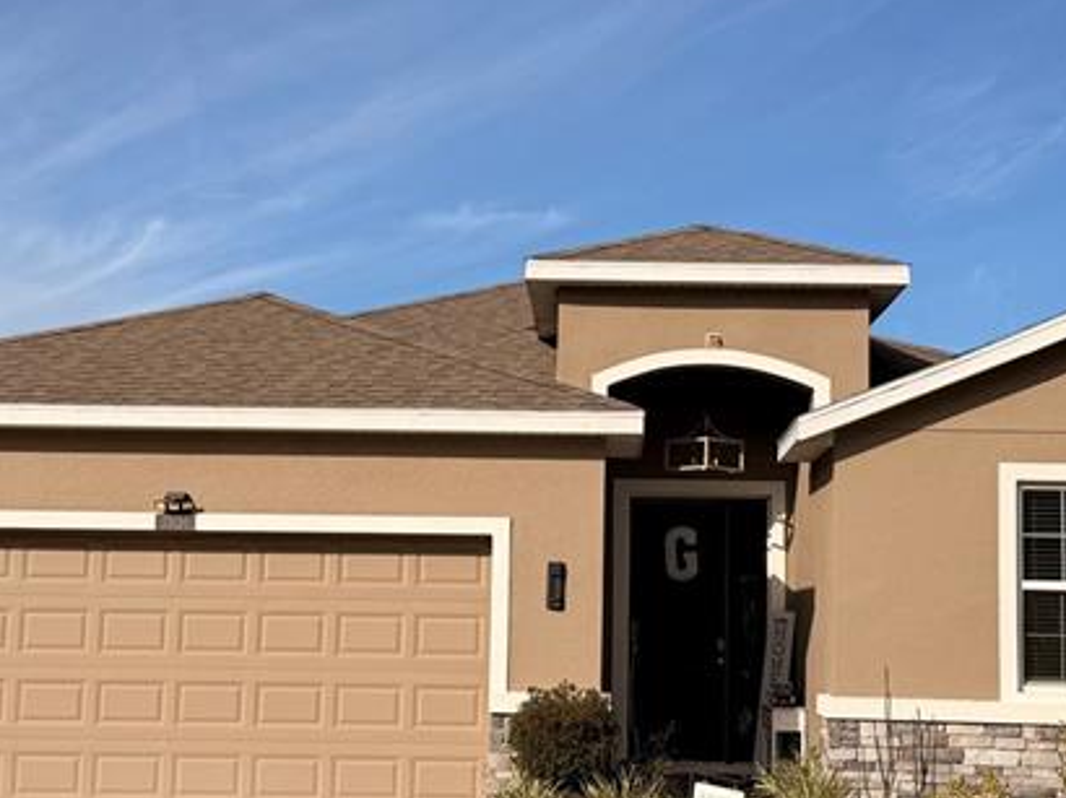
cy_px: 429
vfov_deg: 24.4
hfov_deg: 32.2
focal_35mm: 60
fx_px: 1847
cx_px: 580
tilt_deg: +5.5
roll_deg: -1.0
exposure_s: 1/6711
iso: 80
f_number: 1.78
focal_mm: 6.76
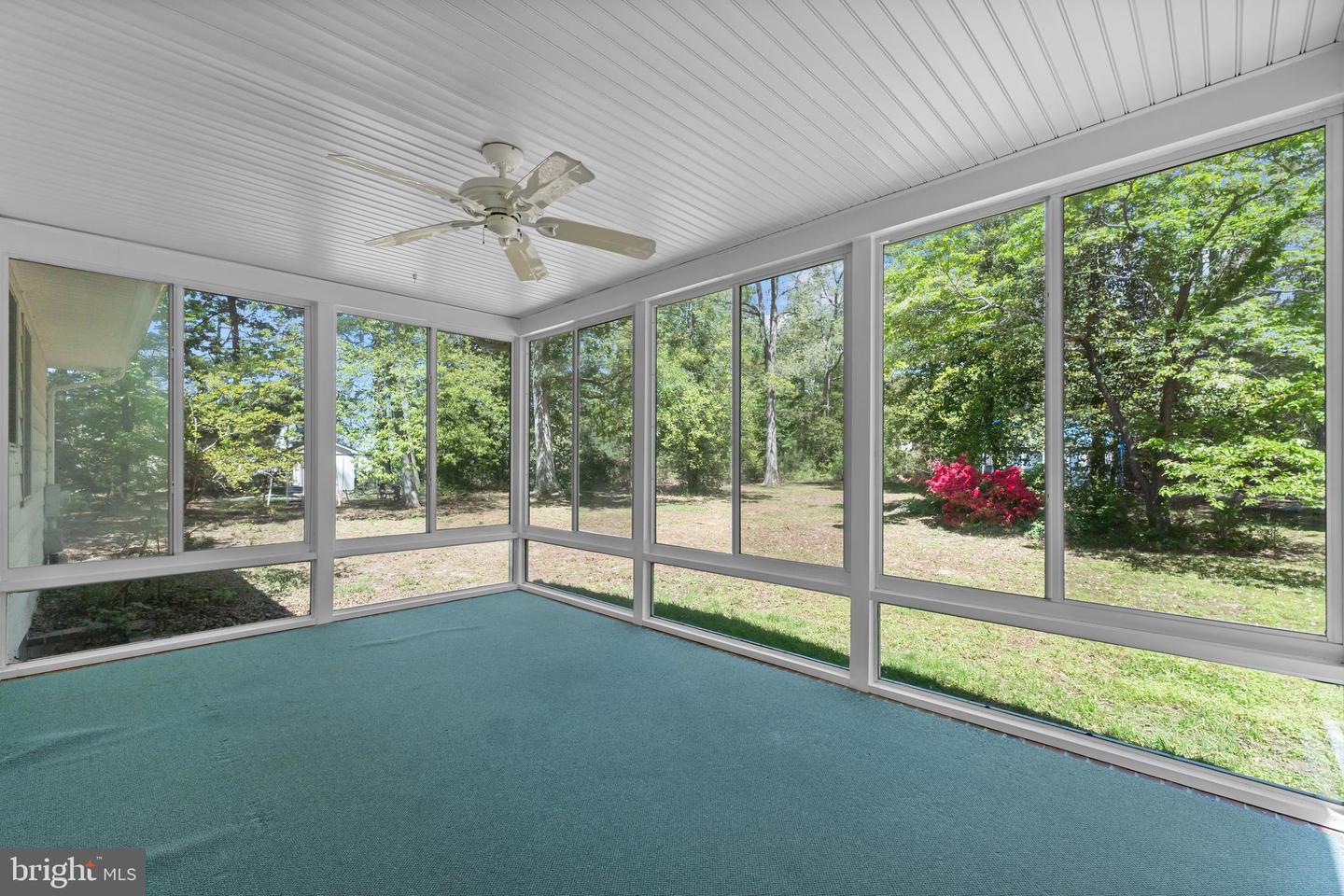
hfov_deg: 100.4
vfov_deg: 77.3
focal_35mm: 15
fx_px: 560
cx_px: 672
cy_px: 448
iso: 200
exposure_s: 1/20
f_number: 7.1
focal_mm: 10
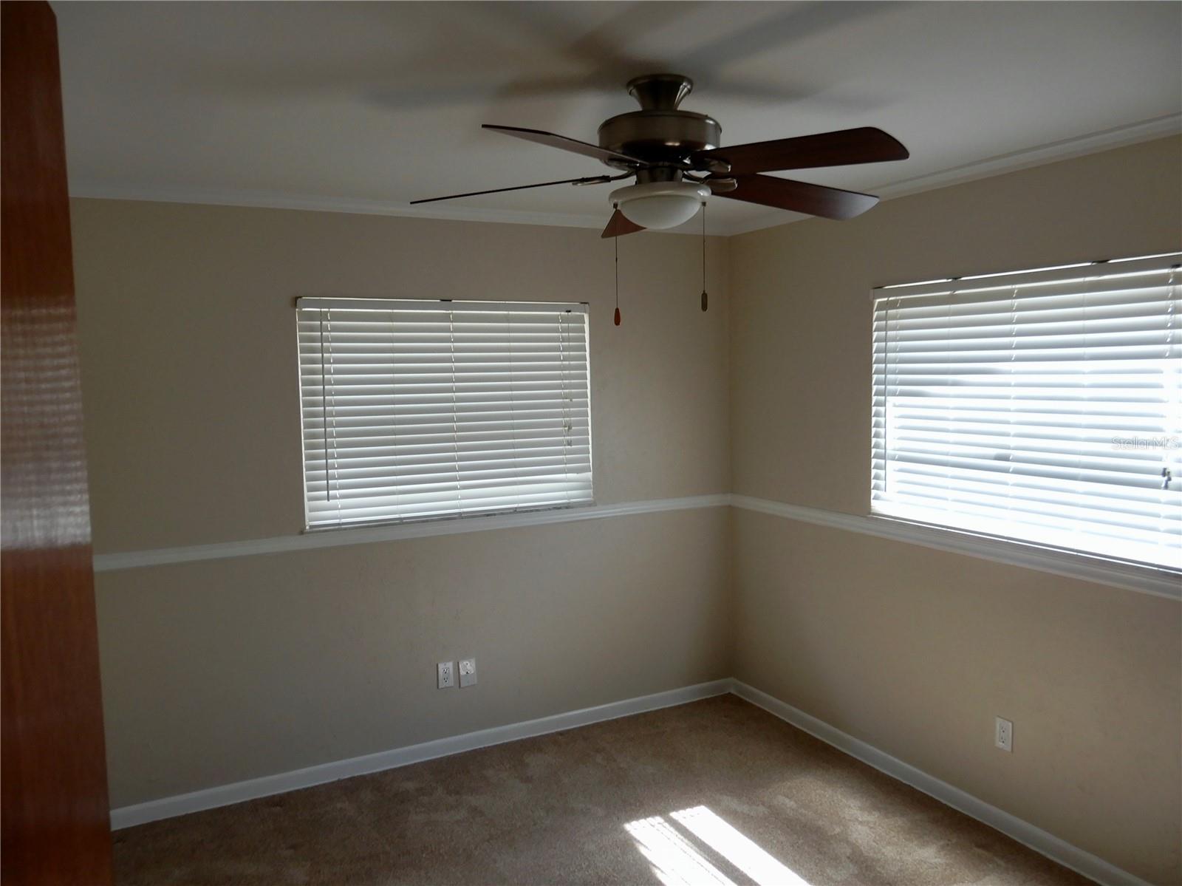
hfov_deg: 71.6
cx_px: 591
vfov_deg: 56.8
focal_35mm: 24
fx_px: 819
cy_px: 443
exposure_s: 1/40
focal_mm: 4.3
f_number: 3.4
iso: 80
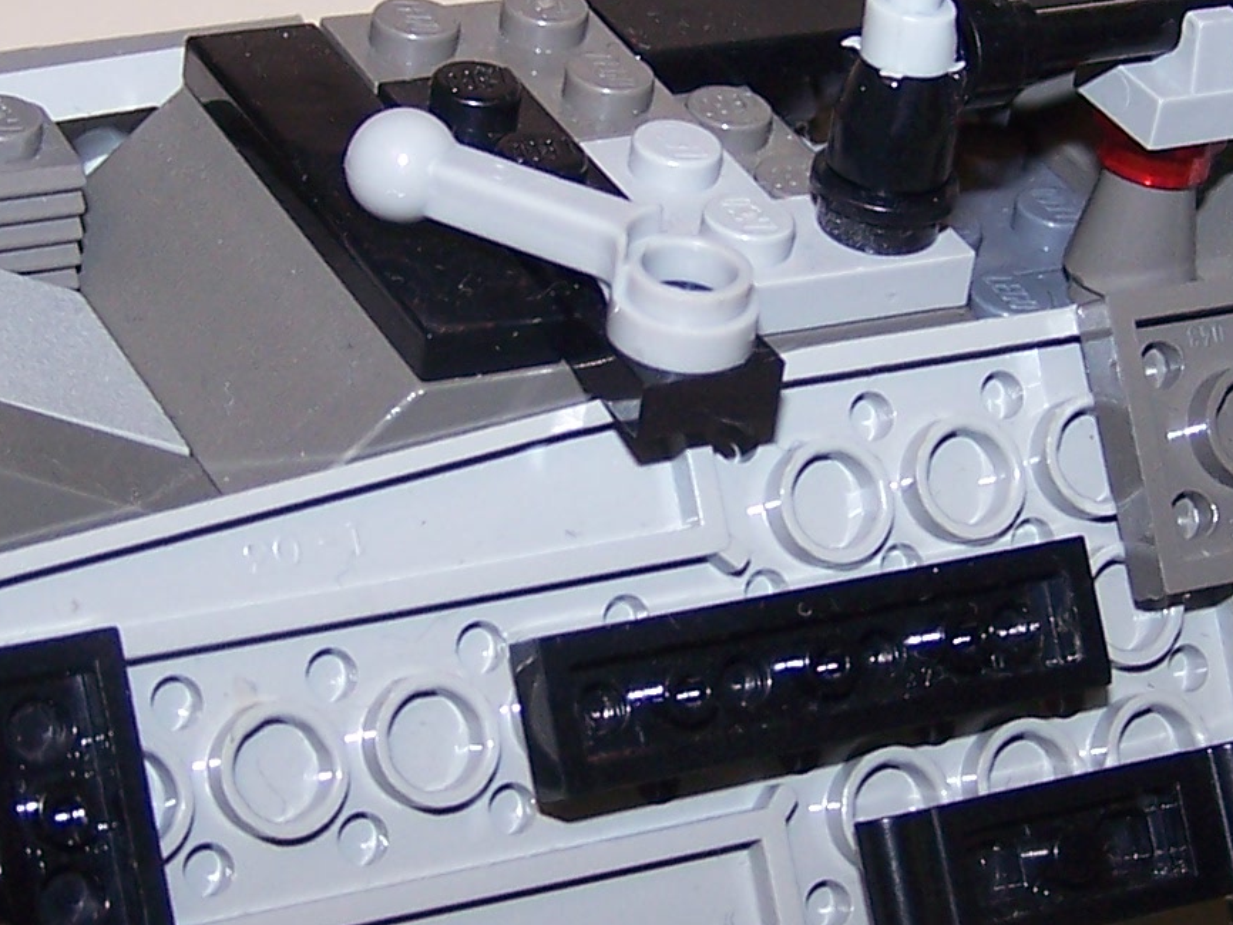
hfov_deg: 17.4
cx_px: 713
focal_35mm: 113
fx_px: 4026
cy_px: 344
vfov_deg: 13.1
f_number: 2.8
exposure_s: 1/60
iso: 80
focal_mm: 6.3
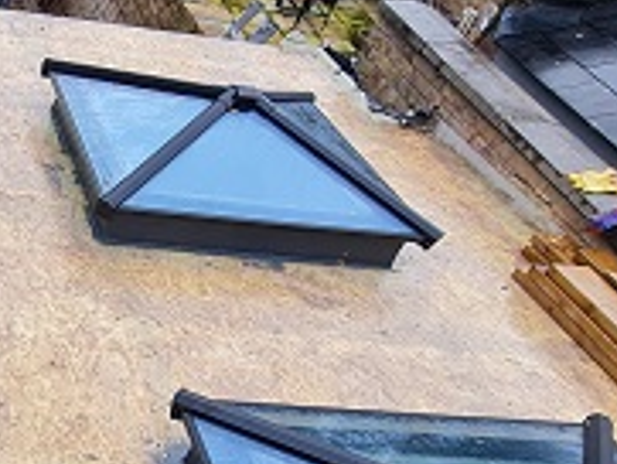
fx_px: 767
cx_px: -58
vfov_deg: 32.1
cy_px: 409
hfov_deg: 37.0
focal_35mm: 43
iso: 80
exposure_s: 1/50
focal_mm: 2.2
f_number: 2.2
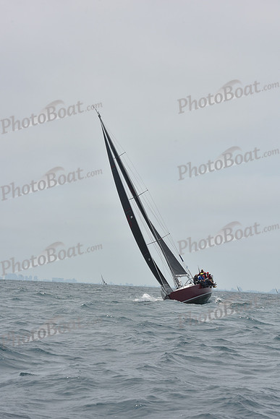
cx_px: 140
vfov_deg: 19.5
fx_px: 1224
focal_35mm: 105
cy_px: 210
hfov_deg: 13.0
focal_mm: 105
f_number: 13
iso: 250
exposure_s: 1/800
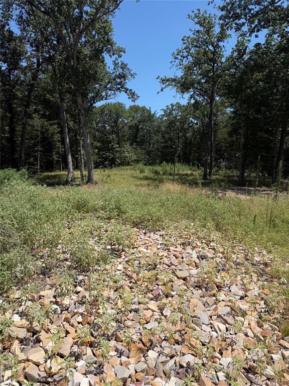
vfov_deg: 71.6
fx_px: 267
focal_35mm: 24
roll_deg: +0.6
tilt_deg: -6.7
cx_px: 144
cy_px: 193
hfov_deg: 56.8
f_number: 1.78
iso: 80
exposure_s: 1/6173
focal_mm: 6.76
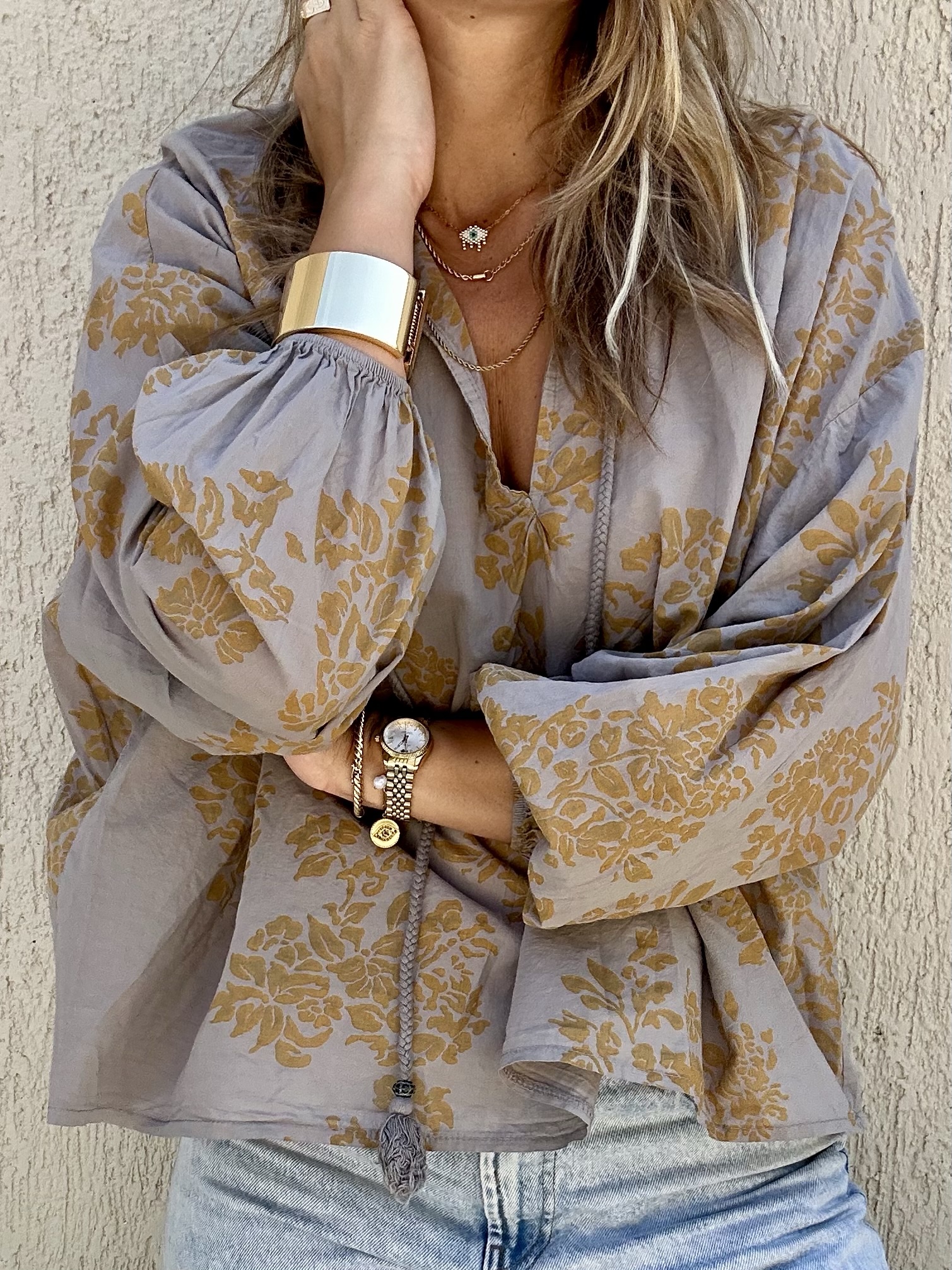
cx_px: 476
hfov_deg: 46.8
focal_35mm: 30
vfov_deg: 60.0
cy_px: 635
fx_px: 1100
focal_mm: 2.69
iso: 25
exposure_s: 1/368
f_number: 1.9
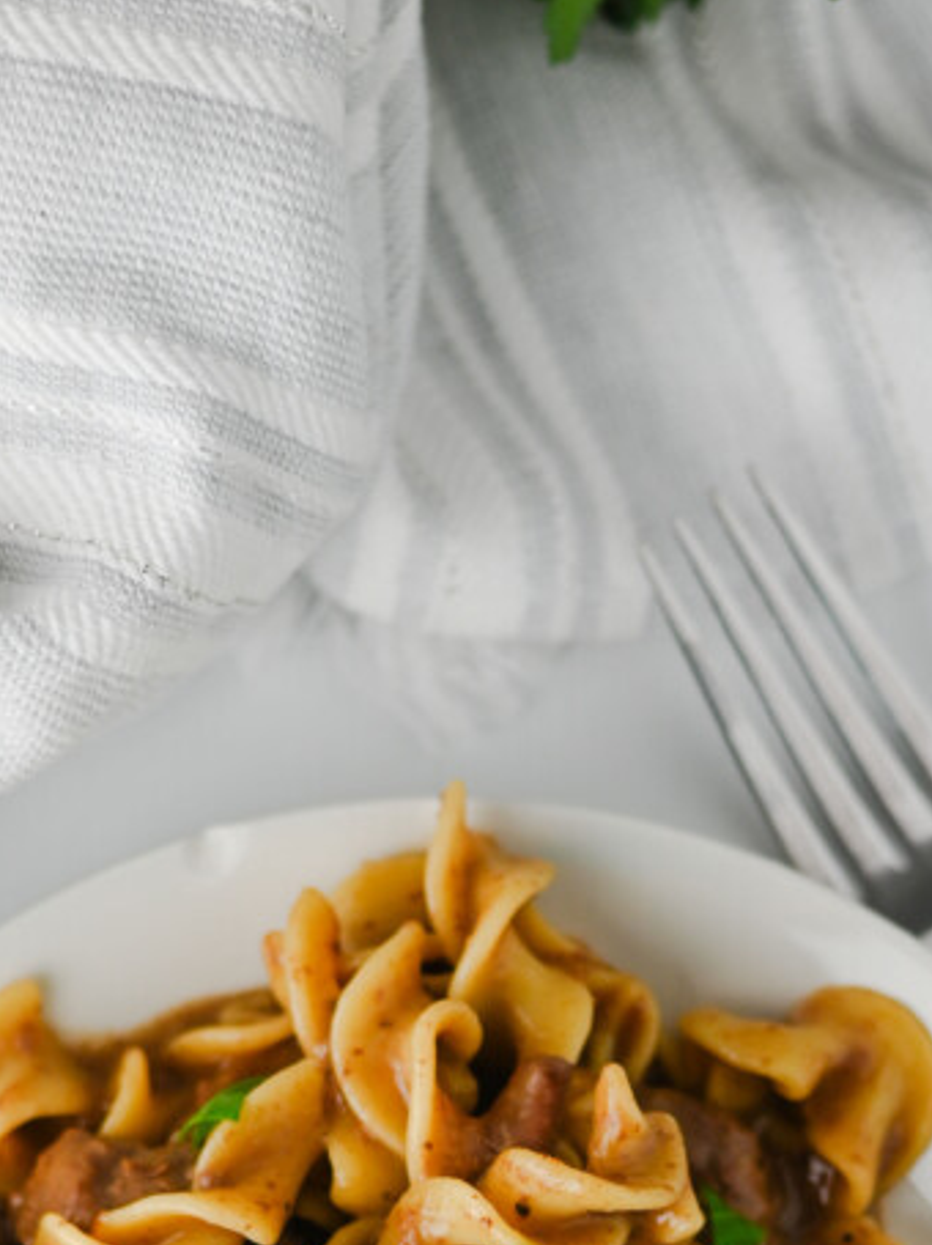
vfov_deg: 15.1
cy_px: 1374
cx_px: 496
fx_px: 4563
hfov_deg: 11.7
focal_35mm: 127
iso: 250
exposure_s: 1/250
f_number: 3.2
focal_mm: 50
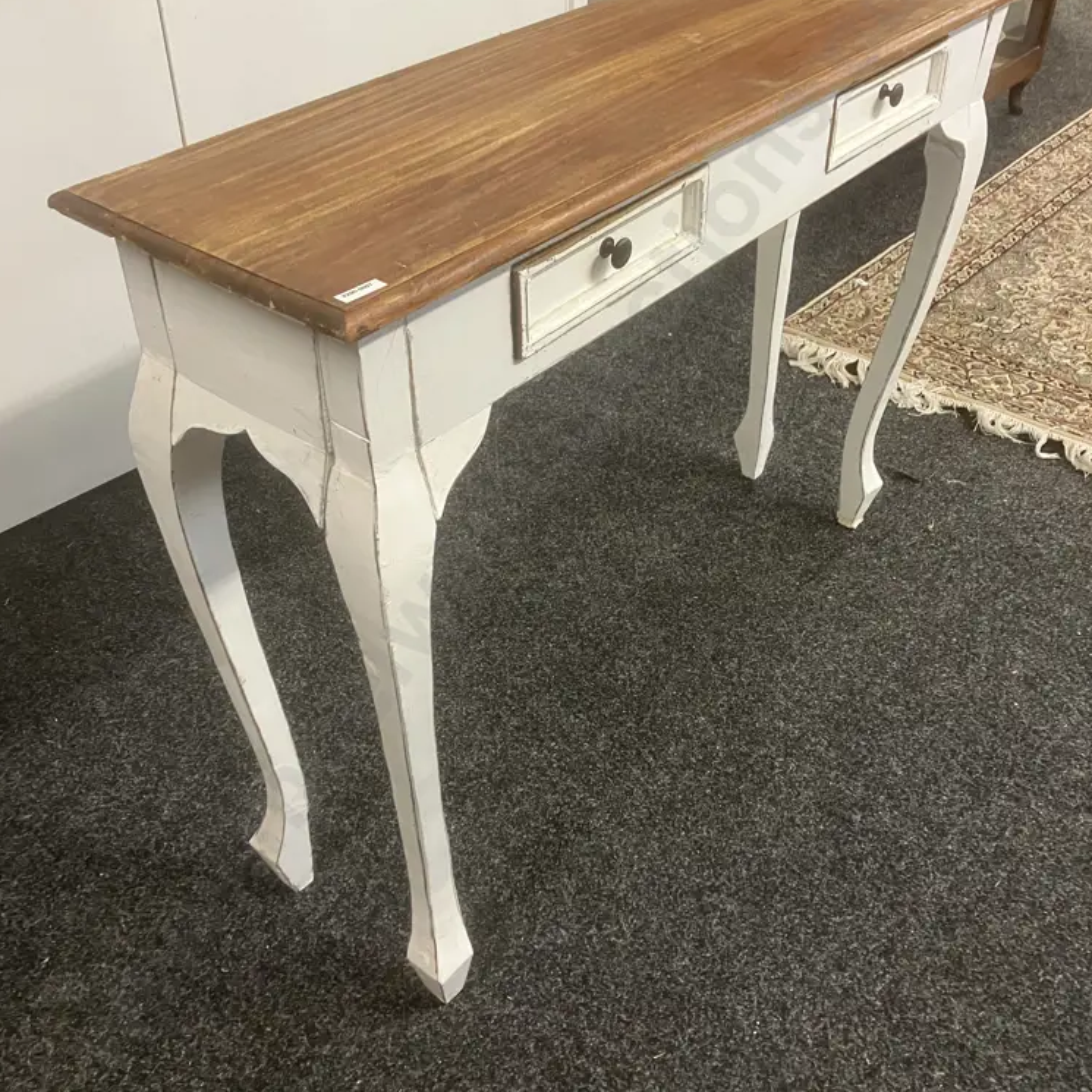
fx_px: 1213
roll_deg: -0.6
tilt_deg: -34.7
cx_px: 538
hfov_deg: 48.4
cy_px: 465
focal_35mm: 34
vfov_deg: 48.3
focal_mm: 3.99
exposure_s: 1/50
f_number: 1.8
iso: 250
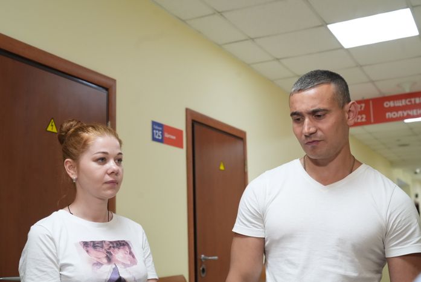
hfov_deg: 41.9
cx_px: 210
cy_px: 141
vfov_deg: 28.7
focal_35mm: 47
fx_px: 550
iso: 5000
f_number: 5.6
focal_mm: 47
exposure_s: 1/200
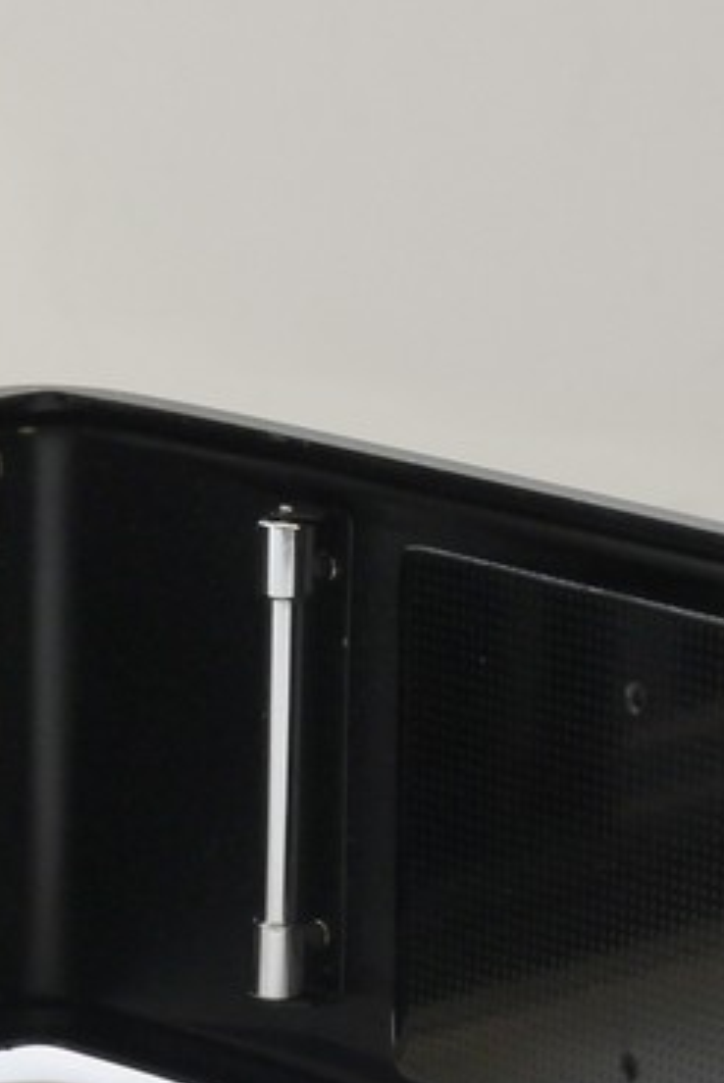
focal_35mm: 210
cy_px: 821
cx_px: -194
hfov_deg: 6.5
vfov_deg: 9.8
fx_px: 6323
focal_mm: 31
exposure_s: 1/6
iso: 400
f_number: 10
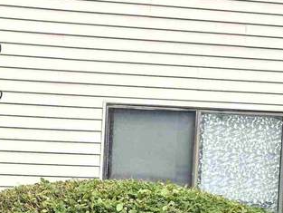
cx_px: -51
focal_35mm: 94
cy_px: 251
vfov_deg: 15.2
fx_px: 769
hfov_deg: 19.7
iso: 25
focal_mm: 5.4
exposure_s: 1/1660
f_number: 1.8
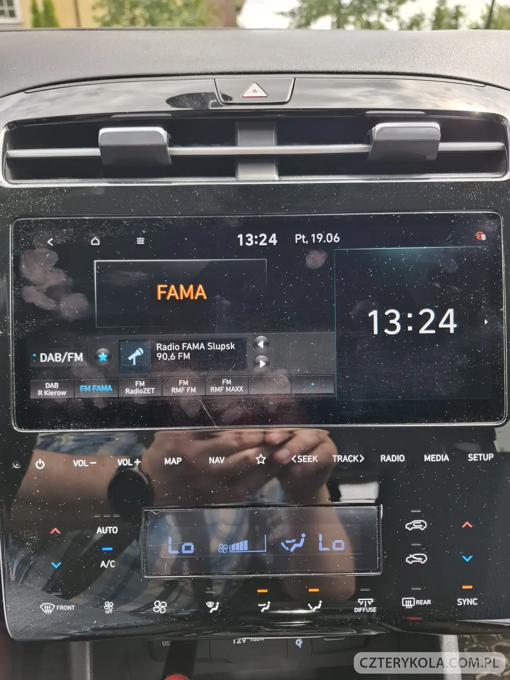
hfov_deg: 58.9
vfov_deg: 73.9
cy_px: 340
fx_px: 452
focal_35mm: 23
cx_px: 255
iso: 50
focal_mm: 5.54
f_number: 1.8
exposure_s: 1/100
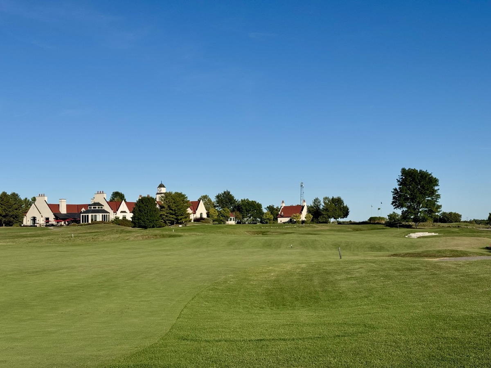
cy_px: 184
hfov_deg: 39.7
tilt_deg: +2.8
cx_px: 246
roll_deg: +1.0
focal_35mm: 48
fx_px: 681
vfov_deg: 30.3
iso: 64
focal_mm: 6.76
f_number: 1.78
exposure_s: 1/7937
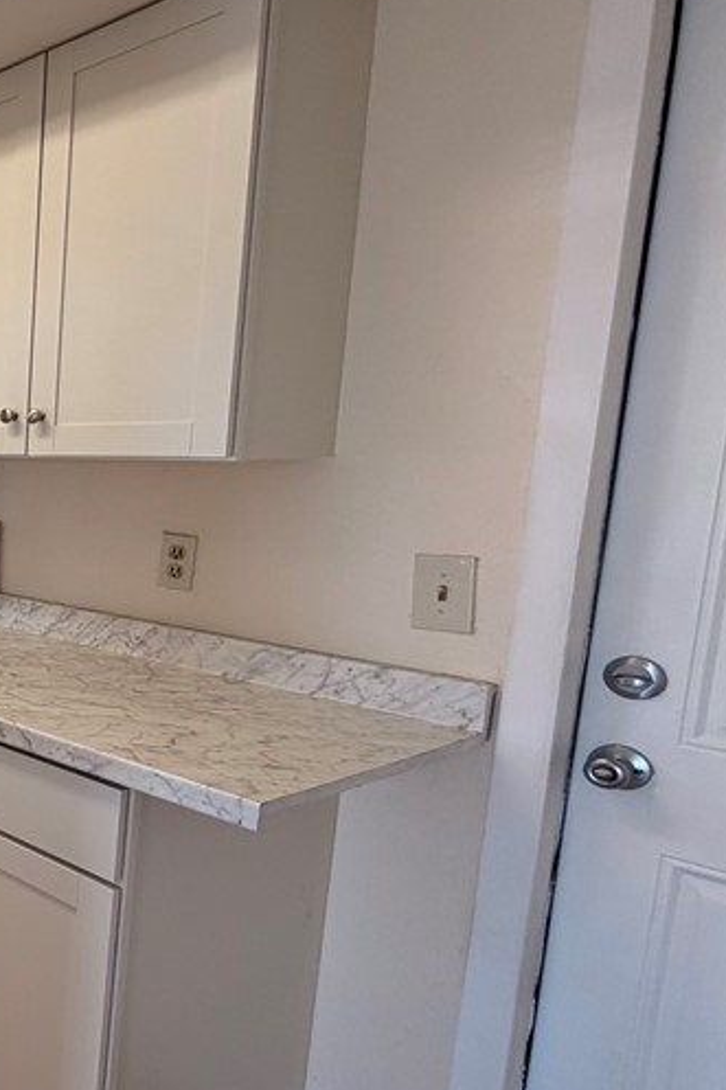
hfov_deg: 27.9
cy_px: 564
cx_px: -382
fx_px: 908
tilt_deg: -8.0
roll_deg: +0.3
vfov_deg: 61.9
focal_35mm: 30
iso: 100
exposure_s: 1/120
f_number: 2.2
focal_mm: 2.22
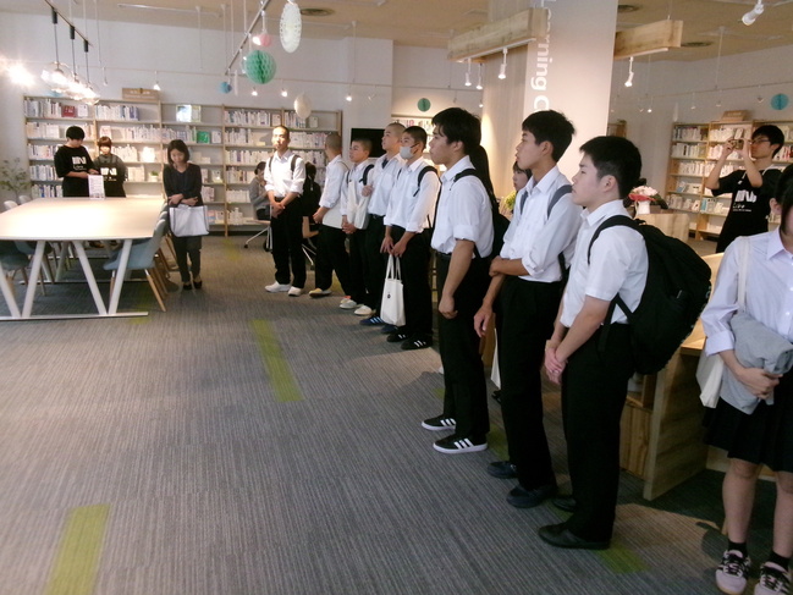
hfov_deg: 63.4
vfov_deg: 49.8
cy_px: 298
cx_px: 396
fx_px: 642
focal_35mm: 28
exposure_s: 1/60
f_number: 3.9
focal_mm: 5.1
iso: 800
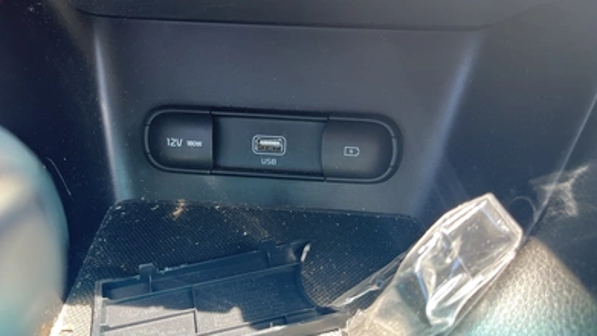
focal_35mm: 29
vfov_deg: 40.2
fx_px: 459
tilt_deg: -38.5
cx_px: 296
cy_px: 165
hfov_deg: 66.1
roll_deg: +0.2
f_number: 1.6
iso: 125
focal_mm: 5.1
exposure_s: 1/112
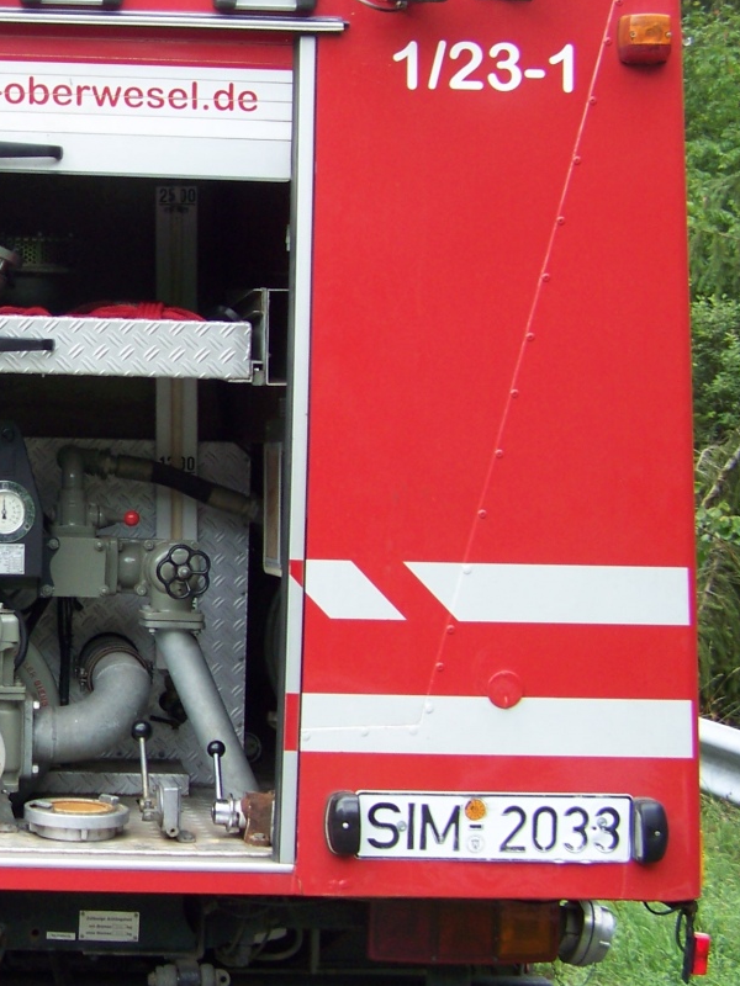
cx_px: -63
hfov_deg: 18.7
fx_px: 2166
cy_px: 449
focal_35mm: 76
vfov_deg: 25.6
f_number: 2.8
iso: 64
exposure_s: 1/125
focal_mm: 6.3
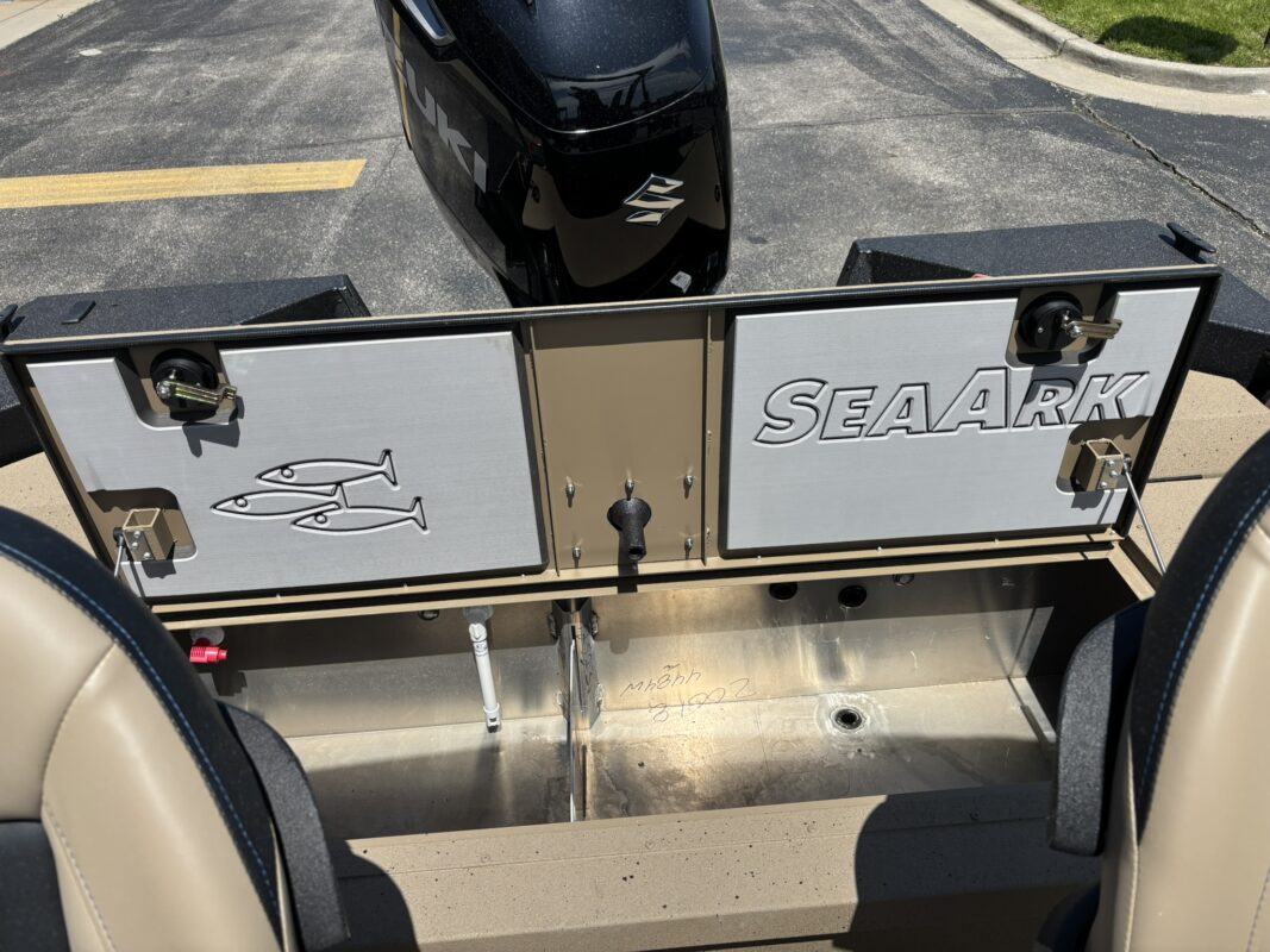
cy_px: 476
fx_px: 954
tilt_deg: -38.0
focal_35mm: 26
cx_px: 635
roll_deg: +3.4
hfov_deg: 67.3
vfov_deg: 53.1
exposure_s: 1/3534
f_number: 1.6
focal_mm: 5.96
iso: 50
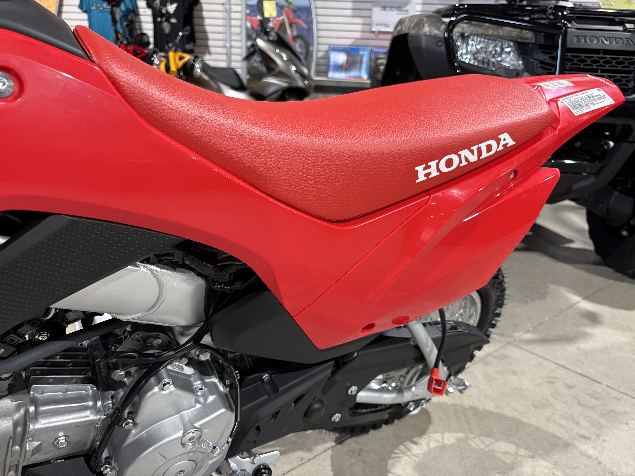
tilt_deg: -17.3
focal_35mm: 26
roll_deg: -2.8
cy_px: 238
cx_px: 318
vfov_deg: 53.1
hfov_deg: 67.3
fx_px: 477
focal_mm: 5.96
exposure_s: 1/60
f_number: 1.6
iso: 160
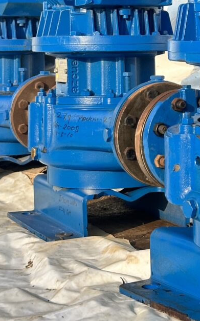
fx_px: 968
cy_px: 19
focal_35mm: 111
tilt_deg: -1.2
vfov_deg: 18.4
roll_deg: +1.5
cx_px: 186
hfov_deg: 11.7
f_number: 1.78
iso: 64
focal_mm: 6.86
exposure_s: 1/872
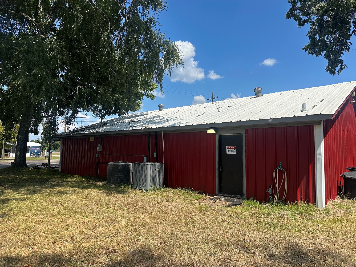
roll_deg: -0.4
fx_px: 247
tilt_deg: +4.1
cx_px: 178
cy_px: 134
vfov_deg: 56.8
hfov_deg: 71.6
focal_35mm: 24
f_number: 1.78
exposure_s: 1/4545
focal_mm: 6.86
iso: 80
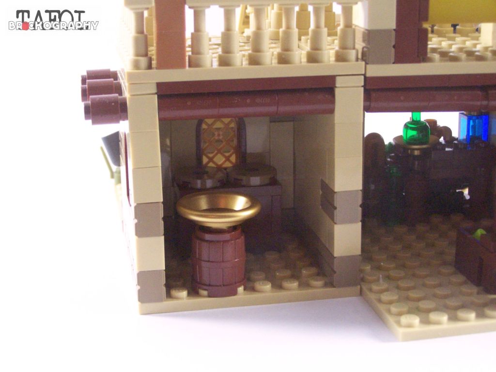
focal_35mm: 67
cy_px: 186
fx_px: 960
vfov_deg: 21.9
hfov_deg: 29.0
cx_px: 248
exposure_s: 1/60
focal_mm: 11.1
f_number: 4
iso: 400
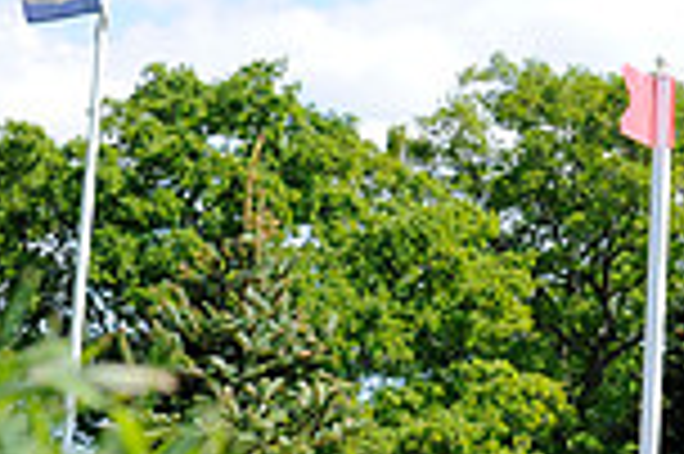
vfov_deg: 7.2
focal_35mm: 191
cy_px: 139
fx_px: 3625
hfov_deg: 10.1
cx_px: 1260
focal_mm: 50
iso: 1600
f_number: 8
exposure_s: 1/2500
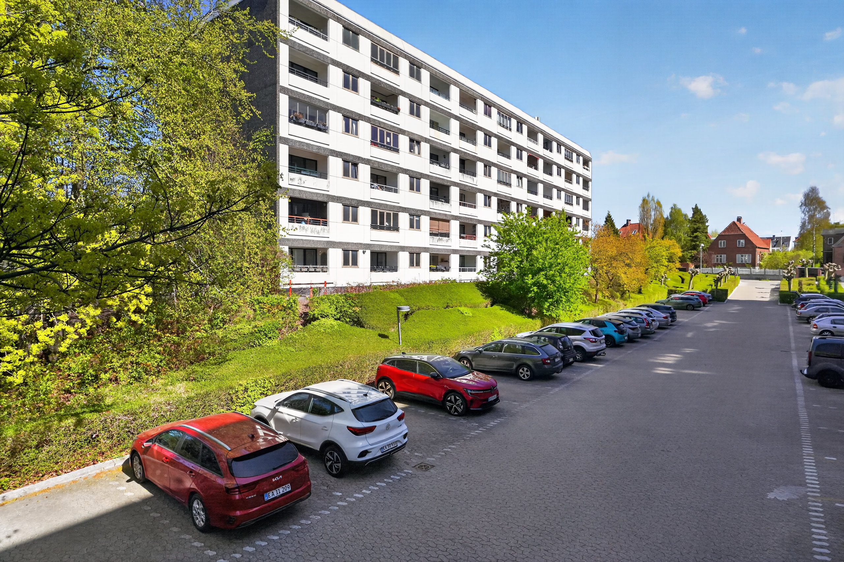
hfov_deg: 84.0
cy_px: 281
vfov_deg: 61.9
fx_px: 469
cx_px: 422
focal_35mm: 20
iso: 1250
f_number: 8
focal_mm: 20
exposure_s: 1/4000
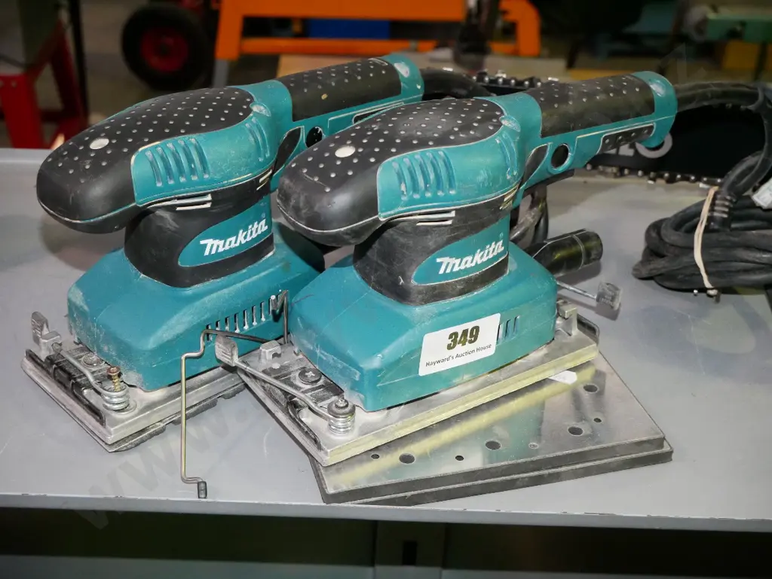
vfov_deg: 31.5
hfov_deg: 41.2
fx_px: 1026
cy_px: 290
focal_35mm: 46
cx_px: 386
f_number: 5.6
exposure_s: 1/125
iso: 3200
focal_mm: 23
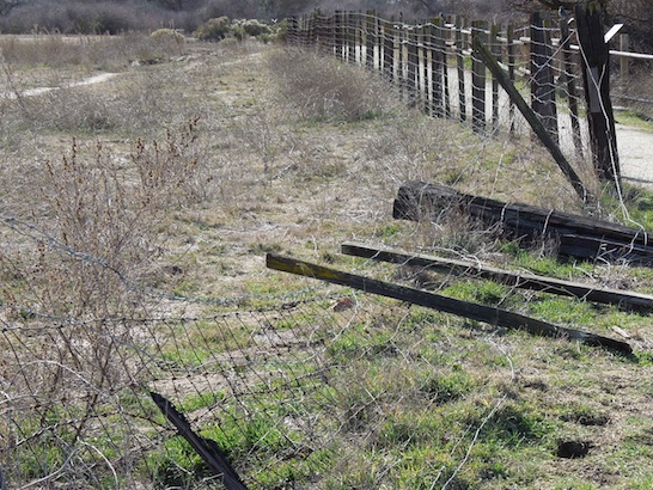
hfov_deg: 21.9
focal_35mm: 89
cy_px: 399
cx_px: 420
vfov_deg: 16.5
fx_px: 1680
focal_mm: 9.8
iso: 100
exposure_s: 1/400
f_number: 4.2
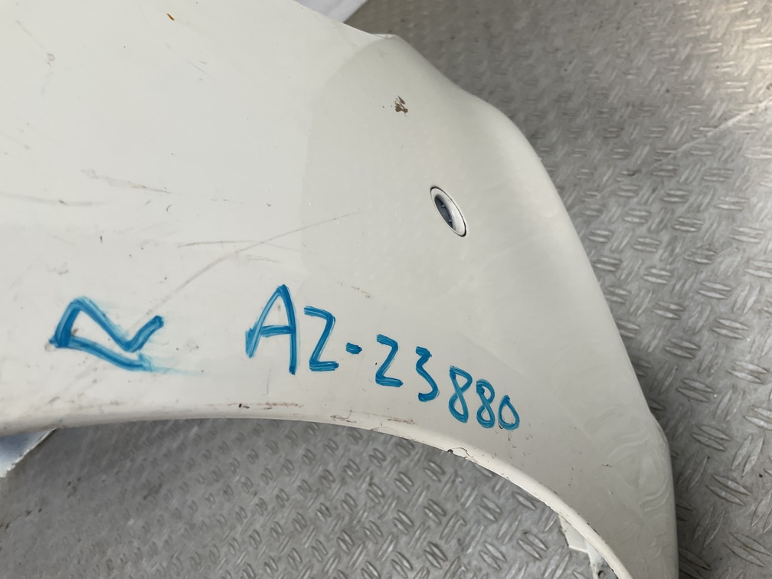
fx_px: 647
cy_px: 290
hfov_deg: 61.7
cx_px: 386
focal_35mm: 29
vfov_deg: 48.2
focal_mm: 3
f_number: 1.8
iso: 16
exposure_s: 1/204
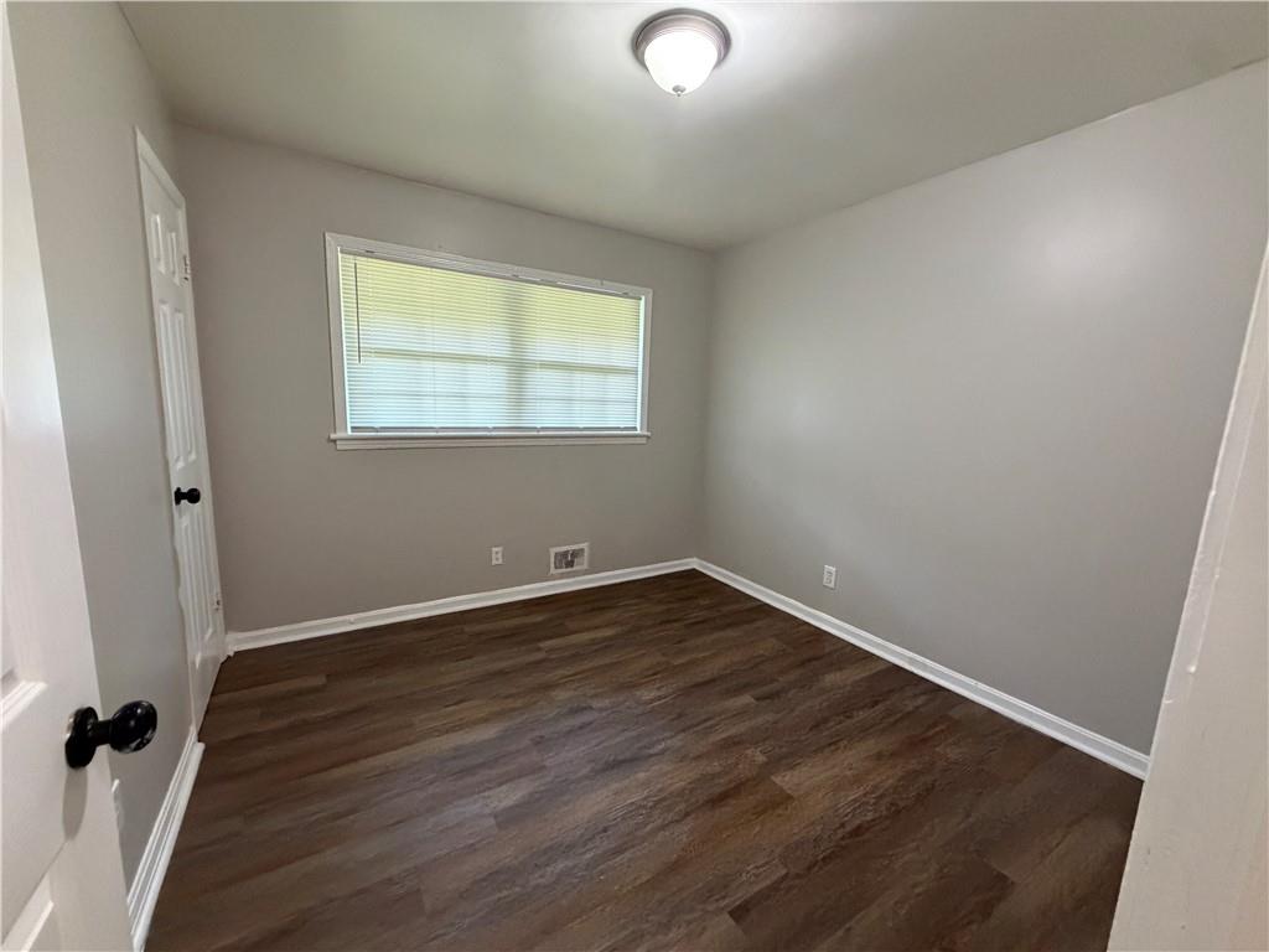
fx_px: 513
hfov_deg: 102.1
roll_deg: -1.3
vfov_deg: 85.7
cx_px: 634
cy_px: 476
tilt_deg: -9.0
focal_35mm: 14
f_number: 2.2
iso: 640
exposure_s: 1/60
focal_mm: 2.22
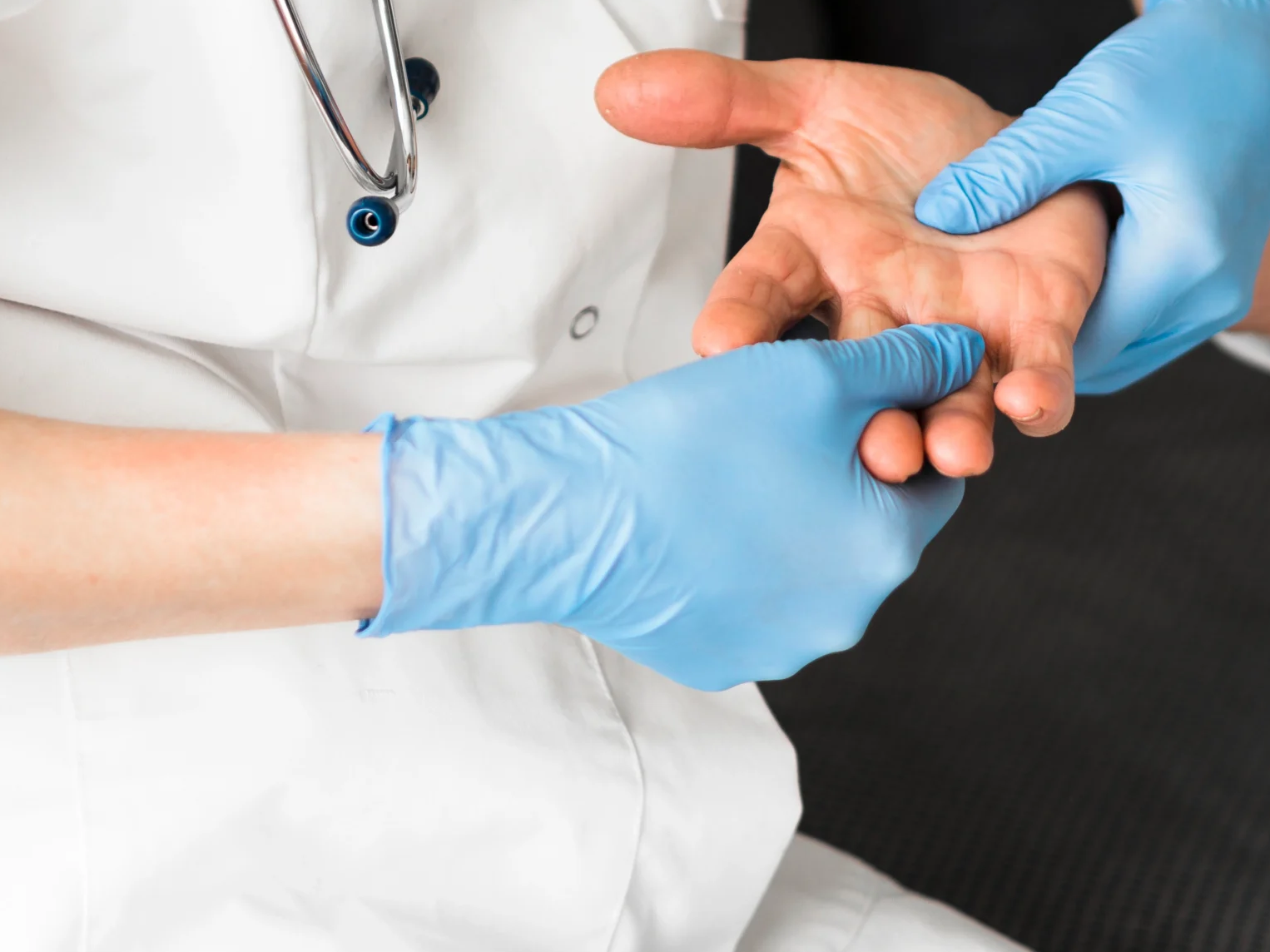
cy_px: 232
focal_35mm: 151
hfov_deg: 13.1
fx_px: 5539
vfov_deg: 9.8
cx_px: 891
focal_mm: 45
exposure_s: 1/125
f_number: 1.8
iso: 100
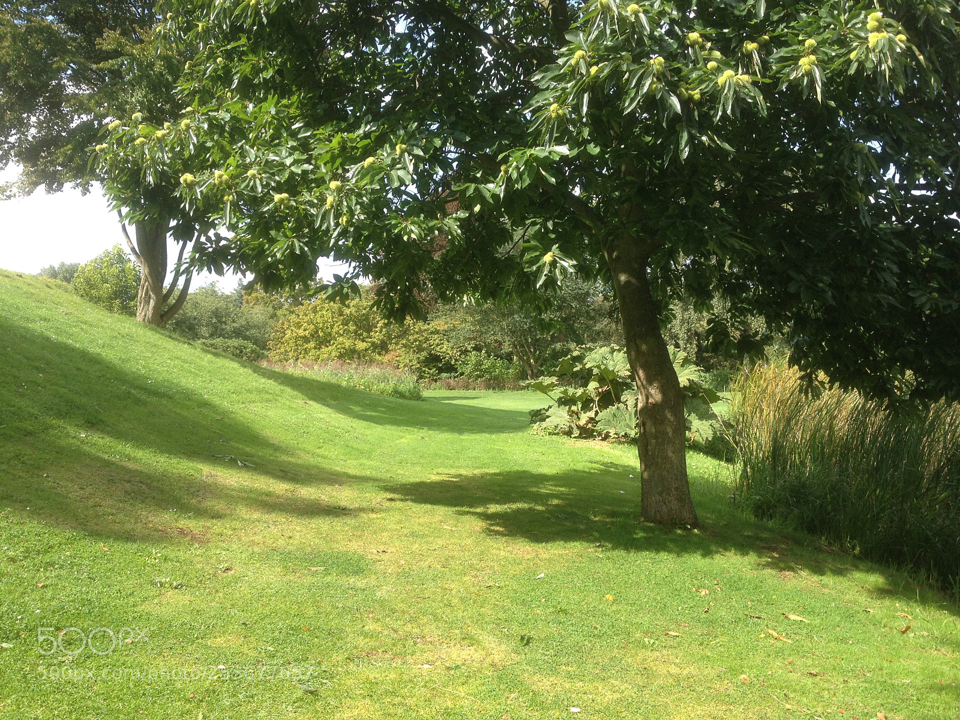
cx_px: 480
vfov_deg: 40.7
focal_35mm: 35
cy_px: 360
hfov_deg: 52.6
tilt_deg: +0.7
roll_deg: -0.9
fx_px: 971
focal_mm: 4.28
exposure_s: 1/431
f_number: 2.4
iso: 50
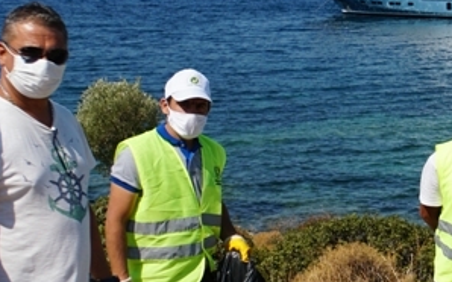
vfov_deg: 12.3
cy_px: 283
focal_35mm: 105
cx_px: 626
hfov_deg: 18.2
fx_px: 1293
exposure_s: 1/800
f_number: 5
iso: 100
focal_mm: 20
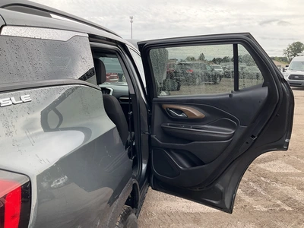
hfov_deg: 61.7
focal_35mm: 29
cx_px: 152
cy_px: 114
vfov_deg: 48.2
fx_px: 255
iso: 25
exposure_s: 1/446
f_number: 1.8
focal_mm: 3
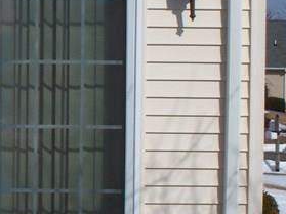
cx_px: -34
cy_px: 91
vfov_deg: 11.2
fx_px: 1090
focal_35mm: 132
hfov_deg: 14.6
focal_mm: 7.54
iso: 64
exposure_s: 1/1000
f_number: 5
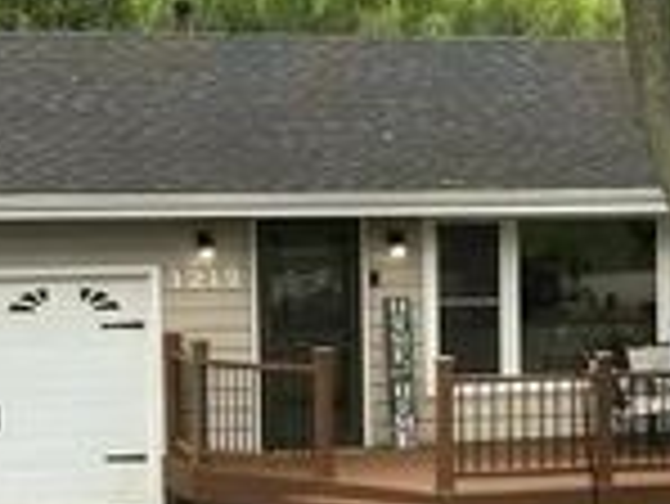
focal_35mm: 165
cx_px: 791
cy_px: 400
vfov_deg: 9.0
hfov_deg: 11.7
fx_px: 3196
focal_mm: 8.7
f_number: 1.8
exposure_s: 1/400
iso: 100
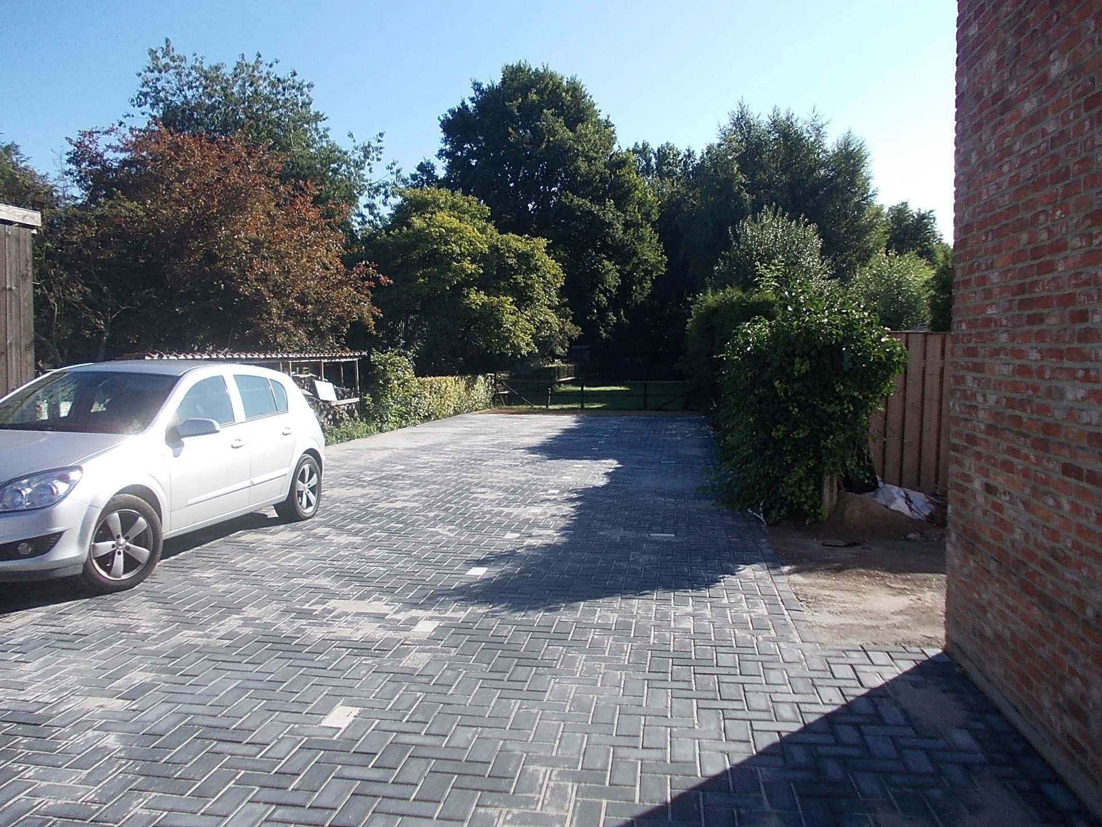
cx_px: 551
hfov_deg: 63.4
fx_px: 891
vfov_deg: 49.7
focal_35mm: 28
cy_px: 414
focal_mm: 4
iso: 80
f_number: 5.4
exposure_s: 1/250
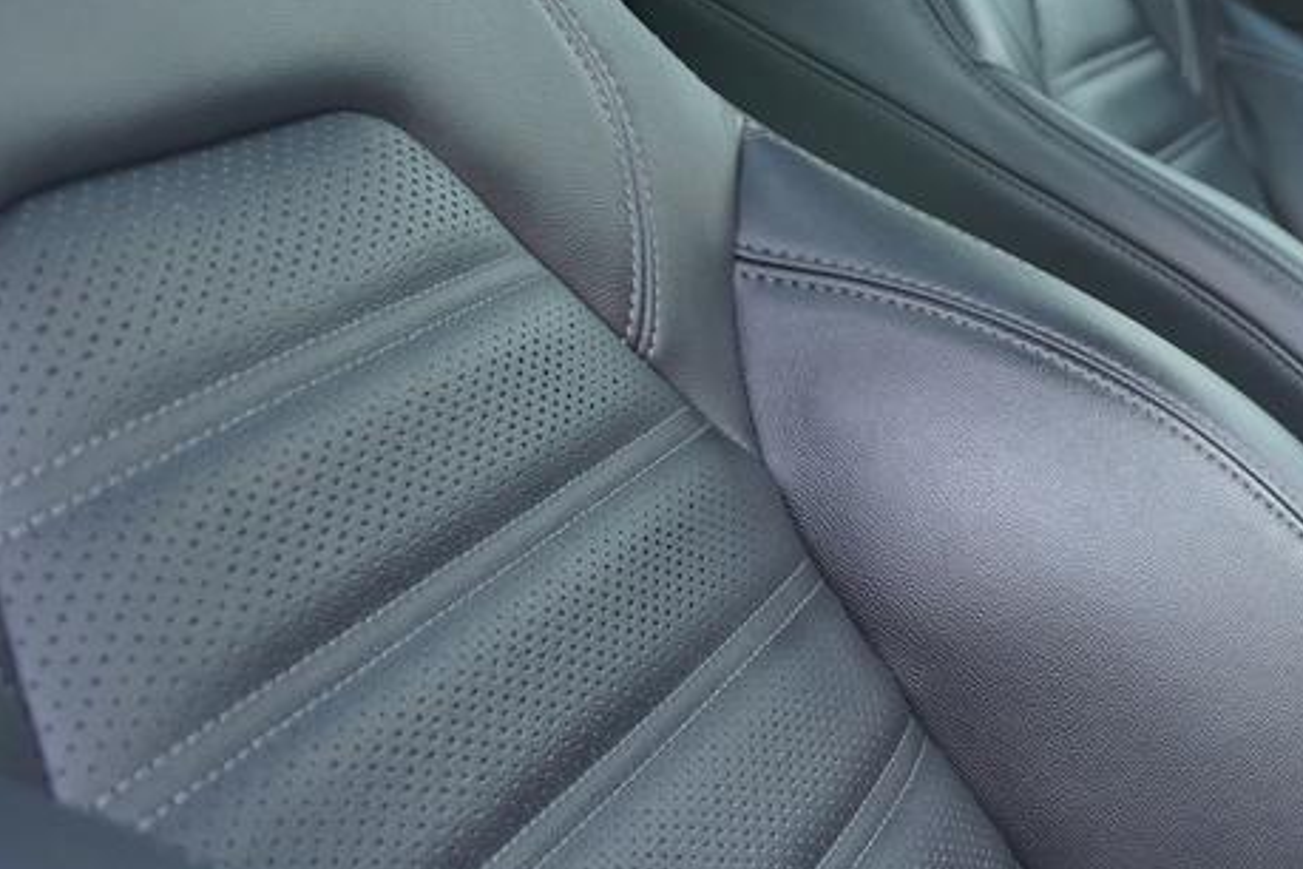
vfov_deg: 19.7
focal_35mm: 67
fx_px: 2425
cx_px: 1814
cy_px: 880
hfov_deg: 24.9
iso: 200
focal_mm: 16
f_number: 4
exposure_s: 1/60
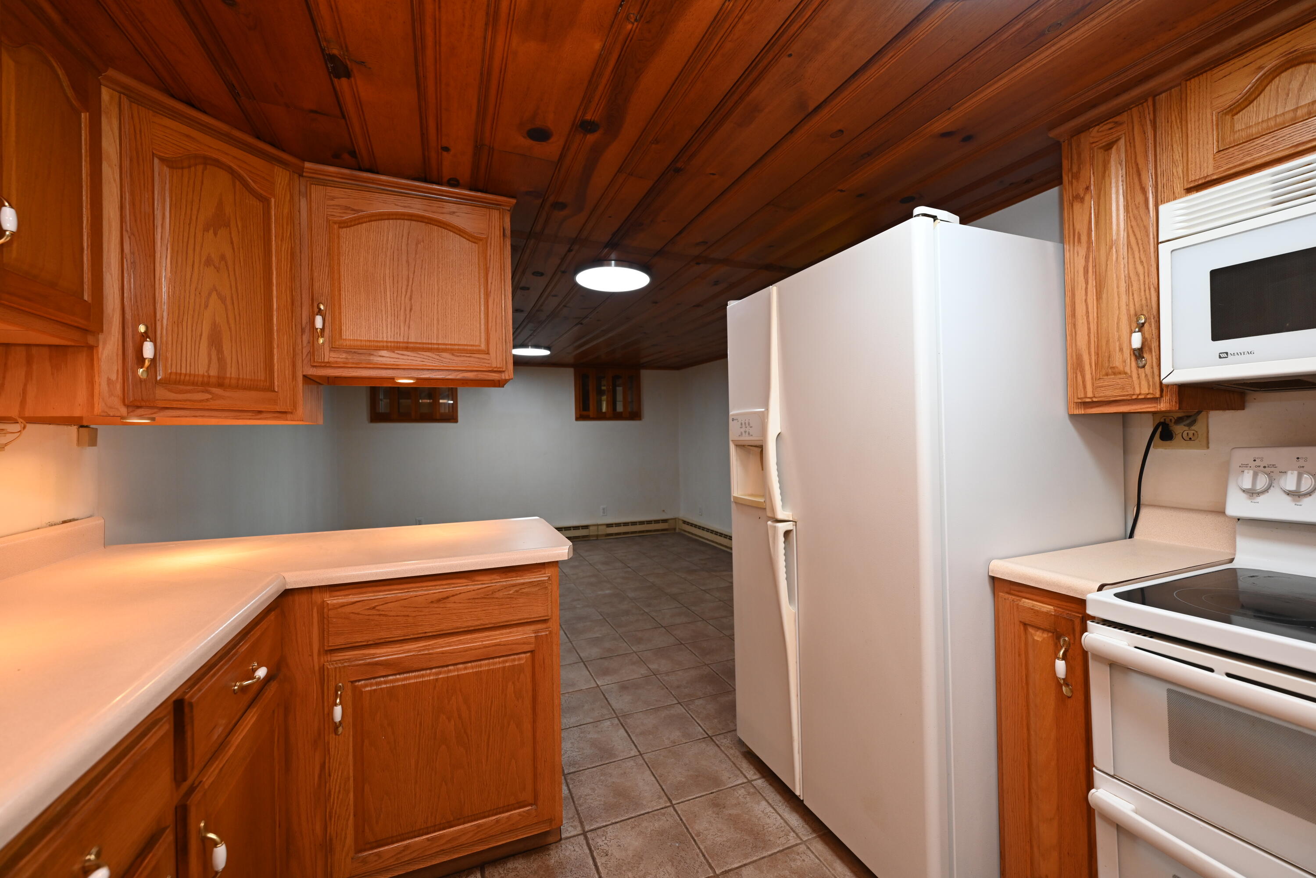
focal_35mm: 14
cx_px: 658
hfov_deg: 104.3
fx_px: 512
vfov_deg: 81.2
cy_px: 439
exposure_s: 1/60
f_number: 4
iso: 640
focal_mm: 14
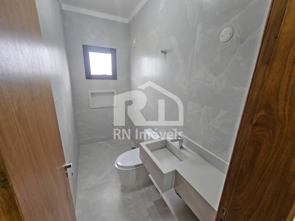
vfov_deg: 89.9
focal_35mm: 13
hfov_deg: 106.2
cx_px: 148
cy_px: 110
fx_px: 111
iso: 100
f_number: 2.2
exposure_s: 1/60
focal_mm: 2.2
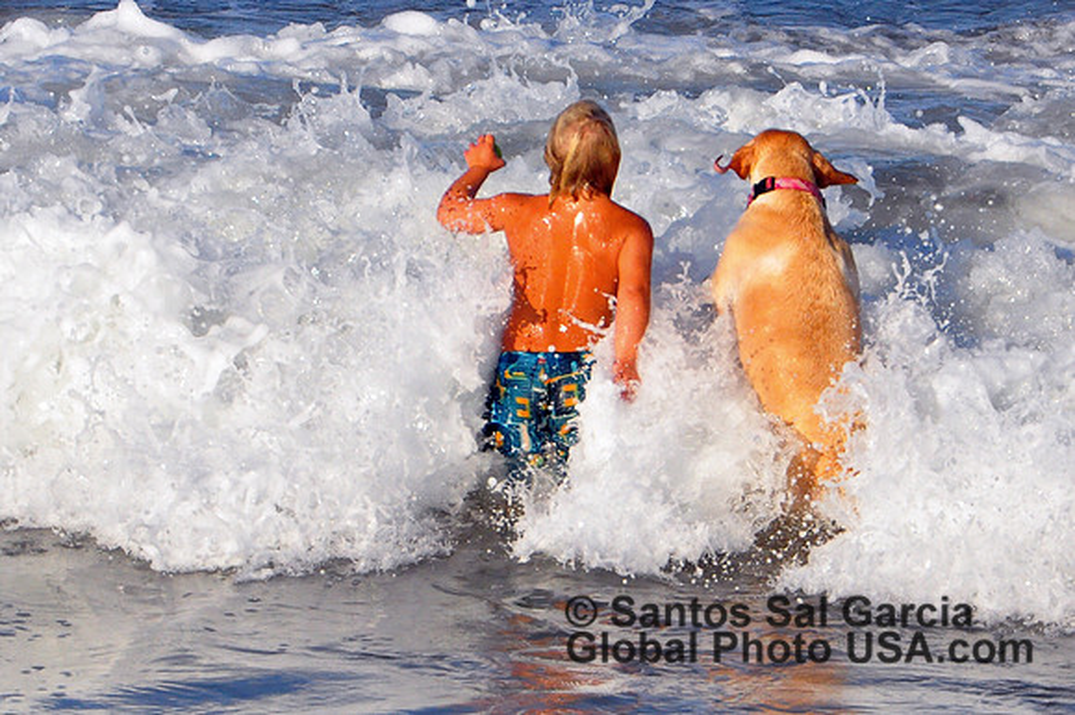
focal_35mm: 825
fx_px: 24620
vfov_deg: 1.7
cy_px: 358
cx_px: 538
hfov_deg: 2.5
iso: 1250
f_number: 9
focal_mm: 550
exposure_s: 1/2500
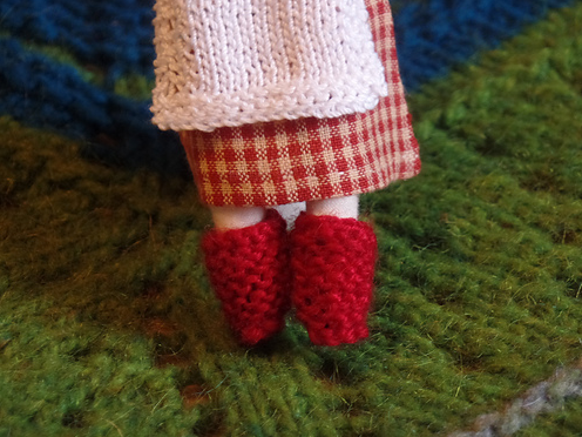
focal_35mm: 264
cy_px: 218
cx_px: 291
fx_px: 4439
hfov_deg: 7.5
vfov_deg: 5.6
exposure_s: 1/15
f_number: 5.1
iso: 400
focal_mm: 46.7
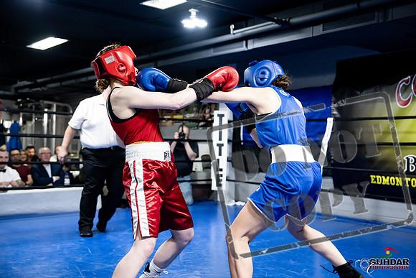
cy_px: 139
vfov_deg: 31.2
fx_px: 497
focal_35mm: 43
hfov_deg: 45.4
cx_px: 208
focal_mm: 43
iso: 6400
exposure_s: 1/1000
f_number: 2.8
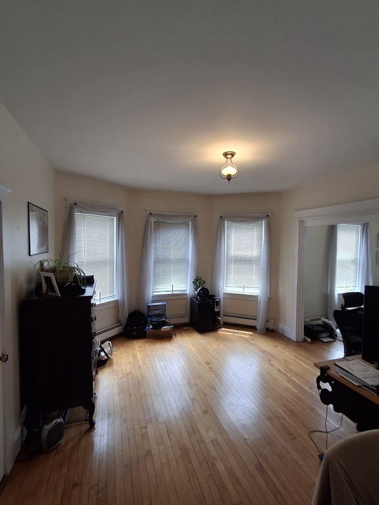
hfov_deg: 78.1
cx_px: 190
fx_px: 234
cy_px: 252
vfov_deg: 94.5
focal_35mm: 16
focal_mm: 1.64
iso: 40
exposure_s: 1/60
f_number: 2.2
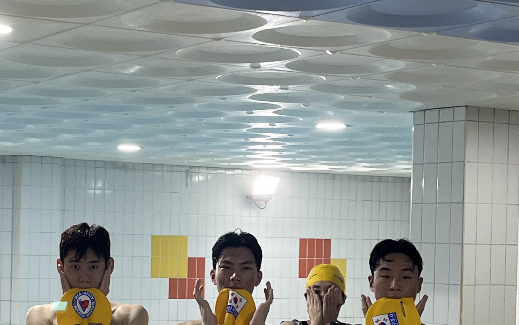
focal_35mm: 86
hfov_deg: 24.0
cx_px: 167
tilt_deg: -0.3
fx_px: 1217
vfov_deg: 15.1
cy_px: 261
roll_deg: +0.6
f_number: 1.6
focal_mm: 5.1
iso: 80
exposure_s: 1/60
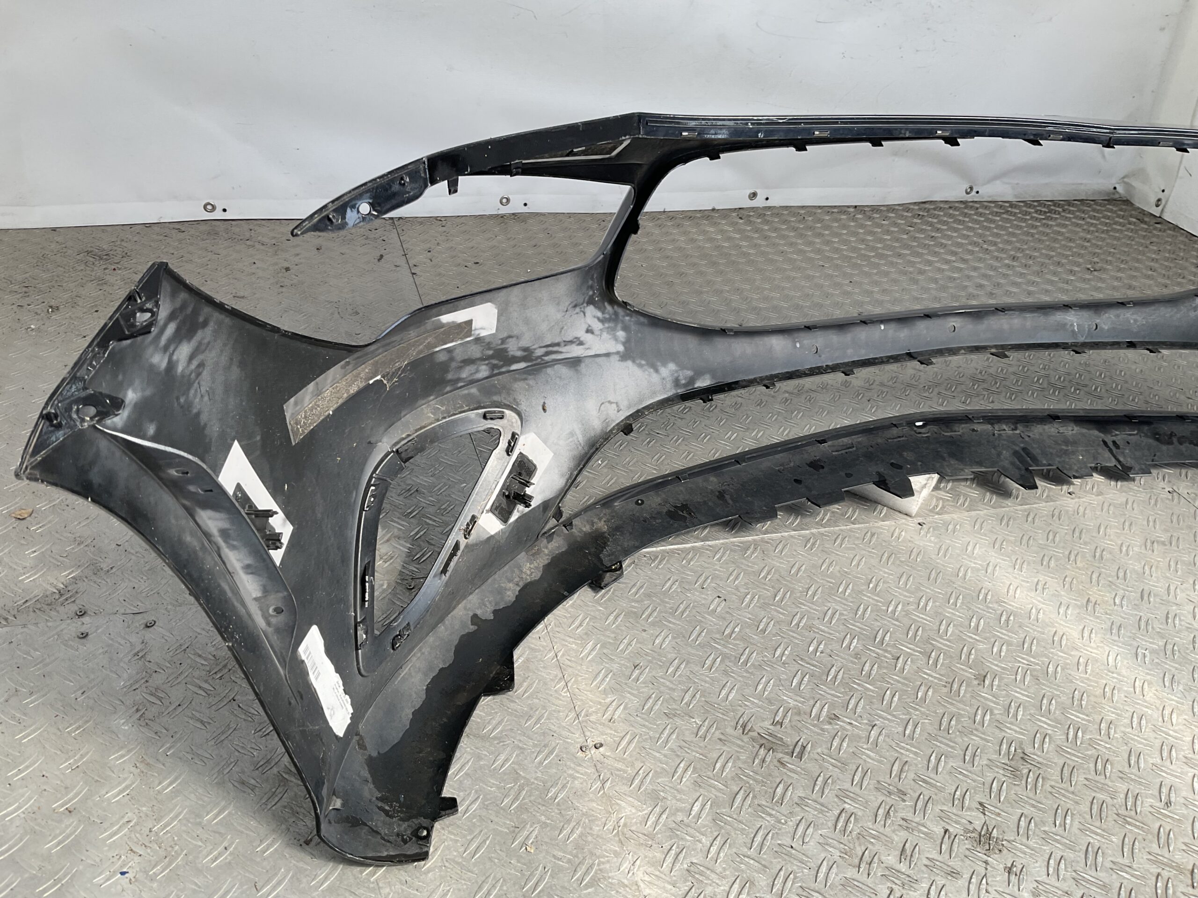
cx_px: 599
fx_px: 1004
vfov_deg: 48.2
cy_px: 449
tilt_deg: -32.5
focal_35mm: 29
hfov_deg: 61.7
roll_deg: -7.0
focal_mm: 3
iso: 16
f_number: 1.8
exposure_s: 1/360
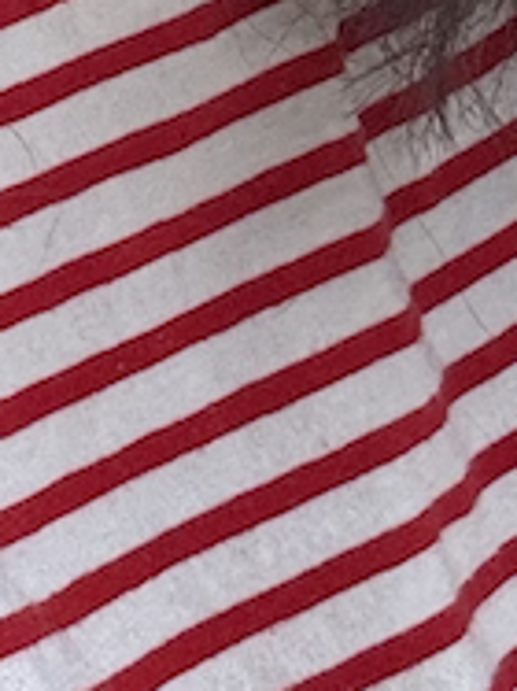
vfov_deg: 8.7
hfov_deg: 6.7
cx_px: -327
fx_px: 4326
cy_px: -588
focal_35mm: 217
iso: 80
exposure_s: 1/86
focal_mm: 2.69
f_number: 1.9
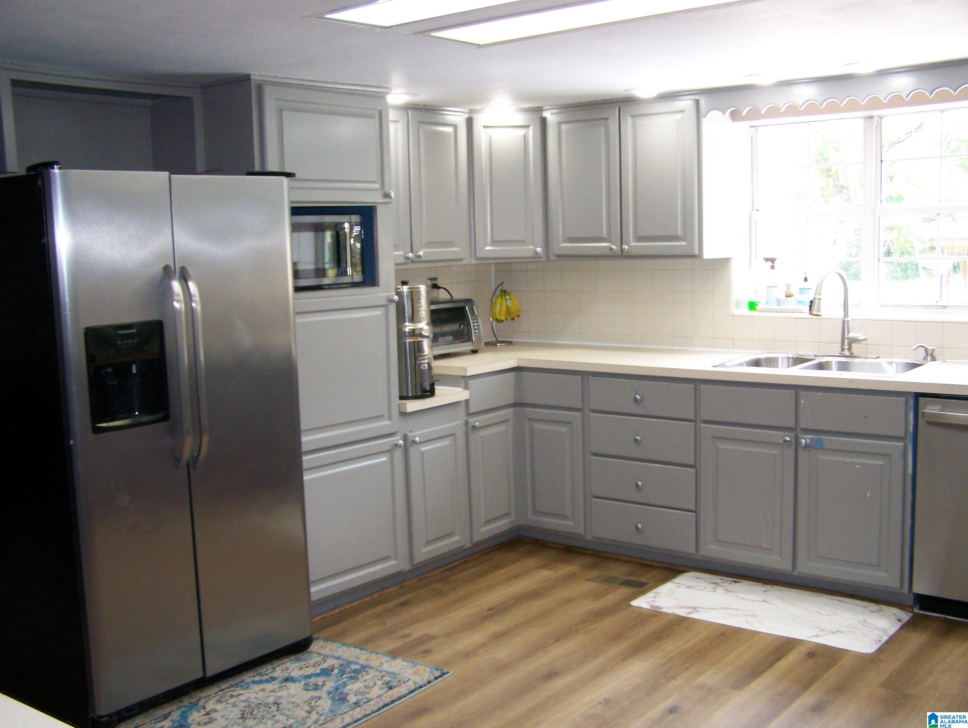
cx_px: 484
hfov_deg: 48.9
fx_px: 1063
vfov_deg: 37.8
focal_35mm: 38
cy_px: 364
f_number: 2.8
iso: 160
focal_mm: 6.3
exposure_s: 1/60
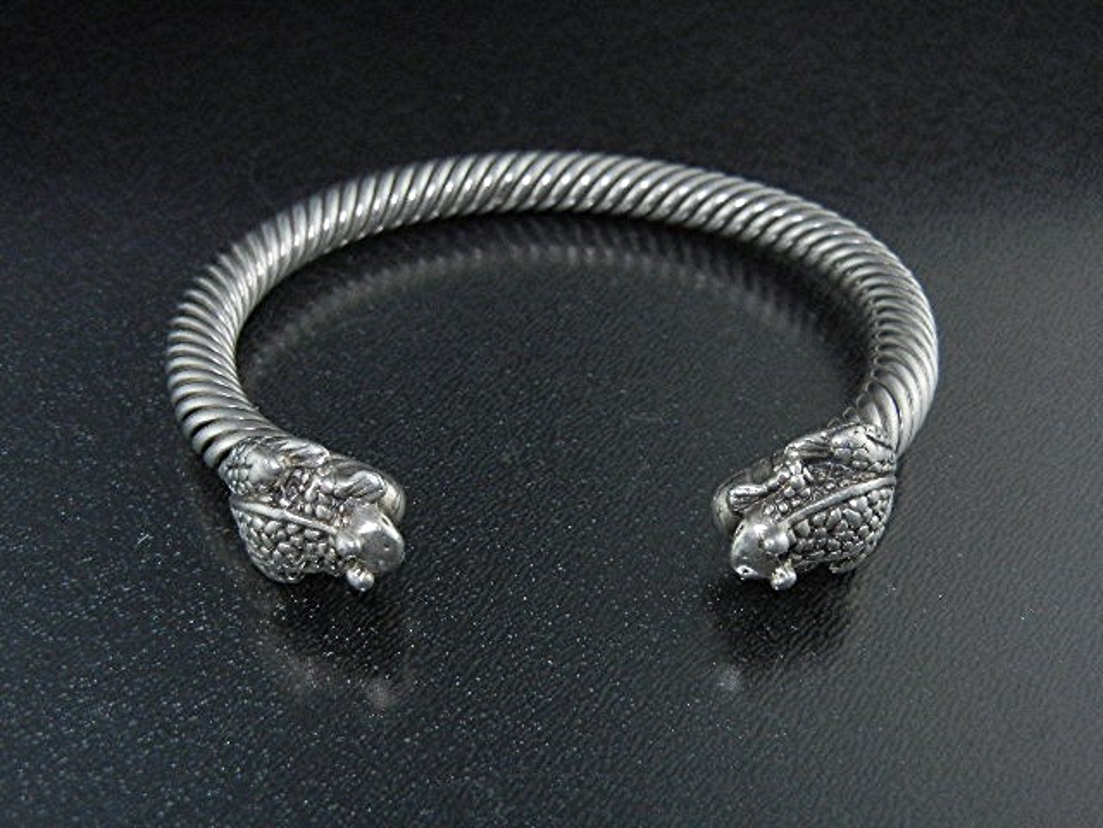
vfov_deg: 28.0
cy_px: 414
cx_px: 552
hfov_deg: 36.8
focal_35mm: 52
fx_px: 1657
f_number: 7.8
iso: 800
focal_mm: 9.3
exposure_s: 1/30
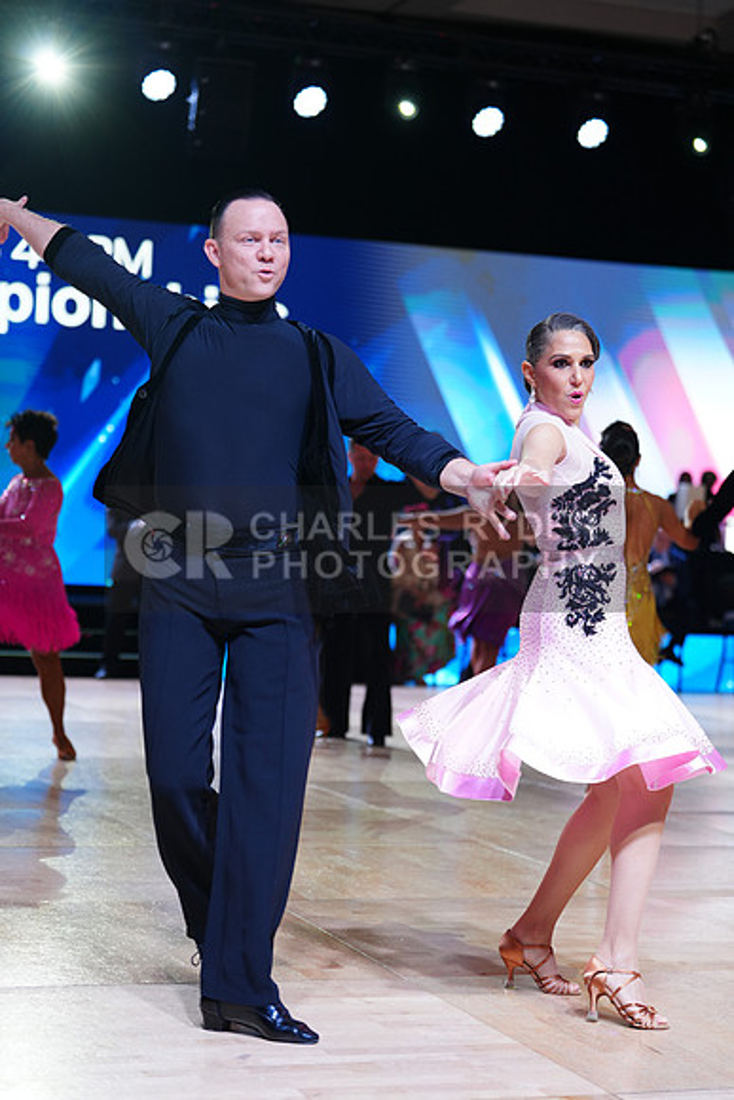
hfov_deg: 19.5
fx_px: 2139
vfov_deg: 28.8
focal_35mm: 70
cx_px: 367
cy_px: 550
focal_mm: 70
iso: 640
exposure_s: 1/400
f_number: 2.8
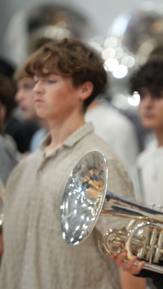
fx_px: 2428
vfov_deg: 6.8
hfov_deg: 3.8
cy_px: 144
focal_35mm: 316
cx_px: 175
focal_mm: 200
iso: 1600
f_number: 2.8
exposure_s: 1/200
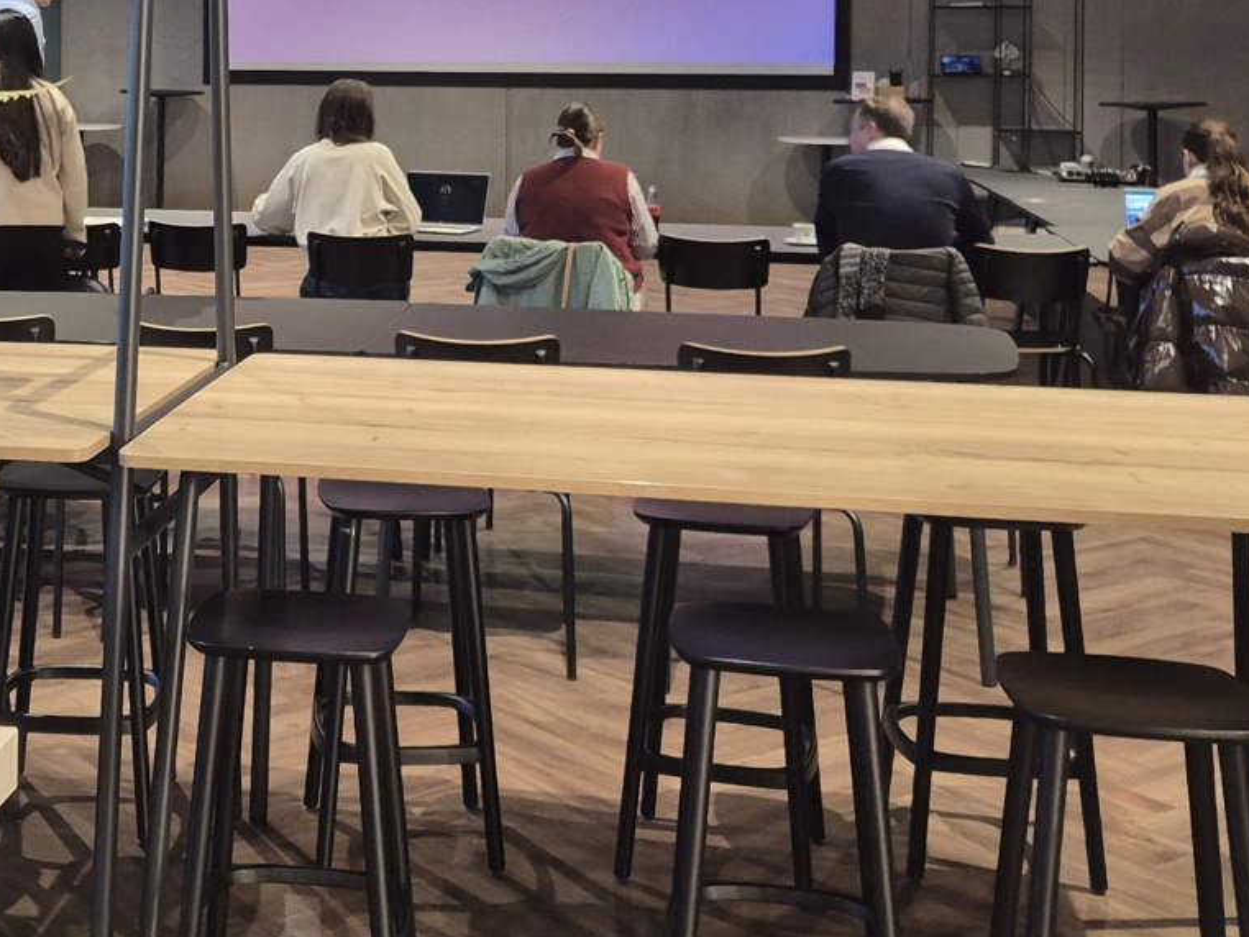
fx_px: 2093
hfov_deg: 32.3
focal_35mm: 58
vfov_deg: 24.6
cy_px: 128
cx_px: 245
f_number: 1.8
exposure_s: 1/100
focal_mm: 5.4
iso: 250
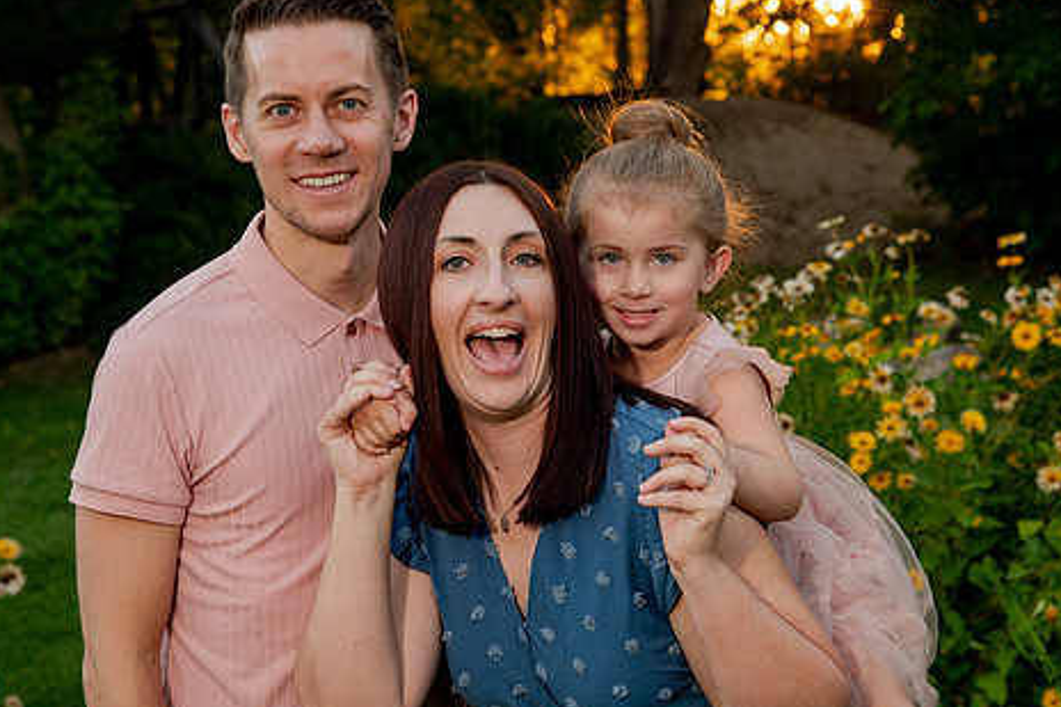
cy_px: 254
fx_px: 3093
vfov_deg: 13.0
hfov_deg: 19.5
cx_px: 581
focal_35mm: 105
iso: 640
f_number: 7.1
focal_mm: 78
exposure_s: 1/100
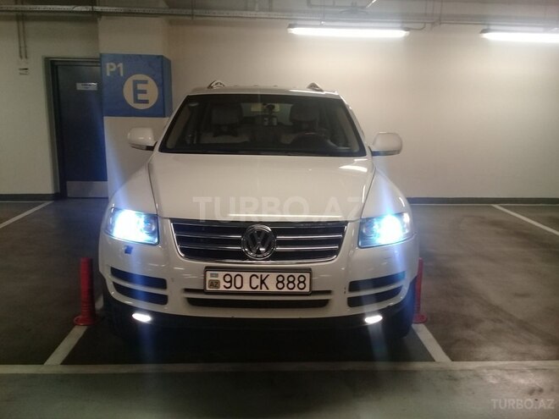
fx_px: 501
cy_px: 210
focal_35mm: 31
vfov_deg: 45.4
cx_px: 280
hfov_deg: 58.4
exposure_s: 1/40
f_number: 2.2
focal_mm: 3.3
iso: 100
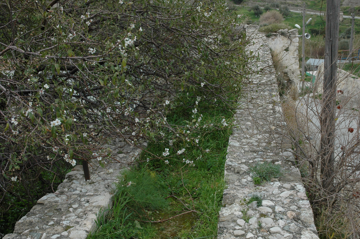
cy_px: 120
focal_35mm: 40
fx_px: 405
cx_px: 180
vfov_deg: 32.9
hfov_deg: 48.0
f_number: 7.1
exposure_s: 1/200
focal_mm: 27
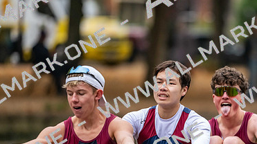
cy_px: 120
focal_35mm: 656
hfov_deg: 3.3
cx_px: 183
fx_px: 4467
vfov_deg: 1.8
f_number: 4.5
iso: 2200
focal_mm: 400
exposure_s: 1/2500
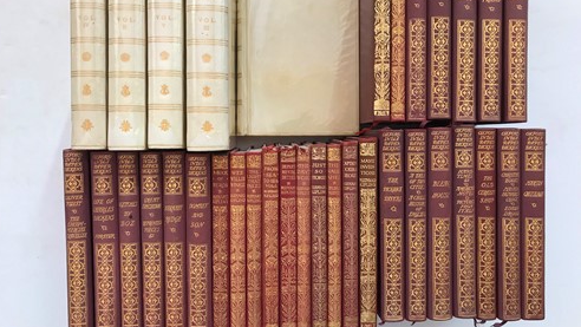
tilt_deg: -87.7
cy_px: 132
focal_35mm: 31
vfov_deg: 37.7
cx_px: 287
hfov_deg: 62.6
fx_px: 478
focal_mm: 3.99
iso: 25
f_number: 1.8
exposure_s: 1/33
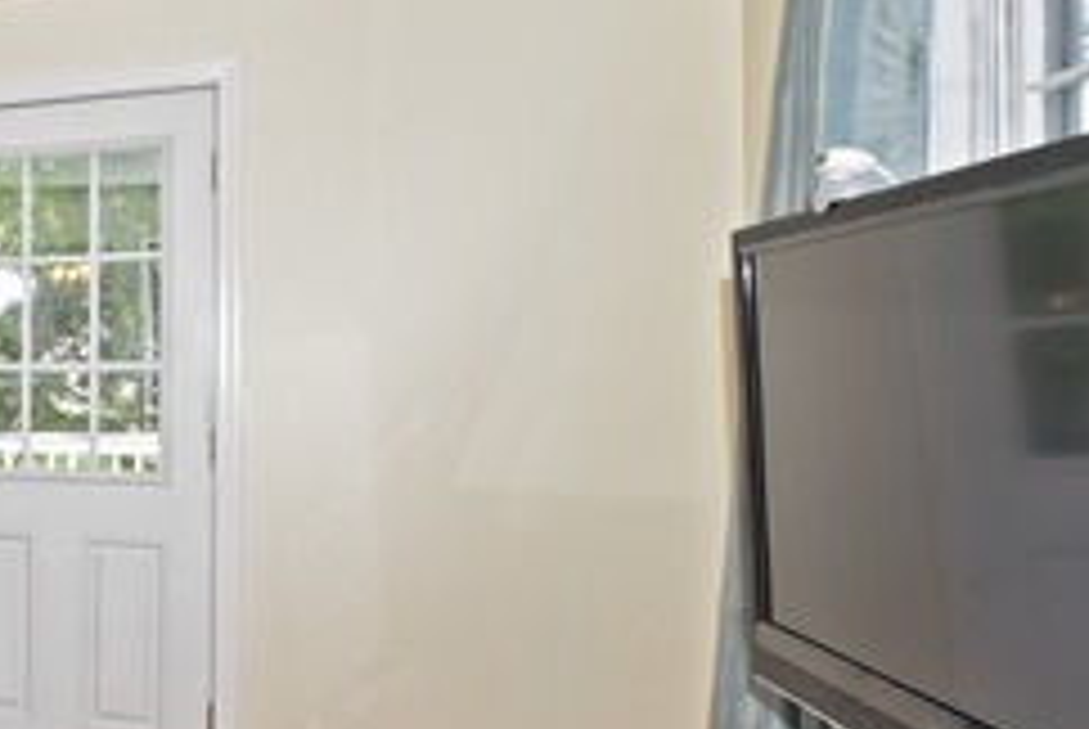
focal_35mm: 37
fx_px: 1121
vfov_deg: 36.0
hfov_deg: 36.0
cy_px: 376
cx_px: -306
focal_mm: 14
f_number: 8
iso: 400
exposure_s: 1/60
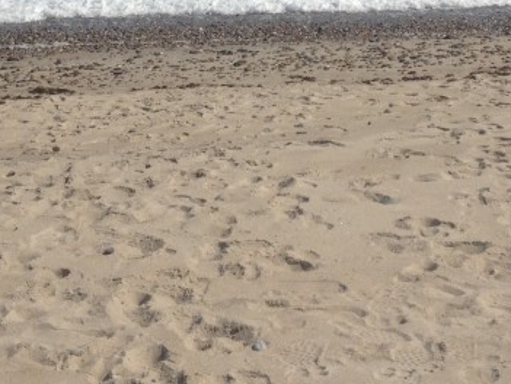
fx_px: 1507
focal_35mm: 102
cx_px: 294
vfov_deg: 14.2
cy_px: -35
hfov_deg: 19.2
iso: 50
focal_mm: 4.28
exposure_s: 1/4255
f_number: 2.4
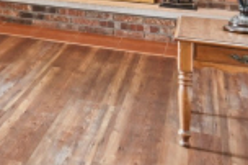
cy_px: -105
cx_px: -303
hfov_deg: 16.2
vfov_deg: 15.5
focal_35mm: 79
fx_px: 544
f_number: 8
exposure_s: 1/5
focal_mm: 16
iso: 400
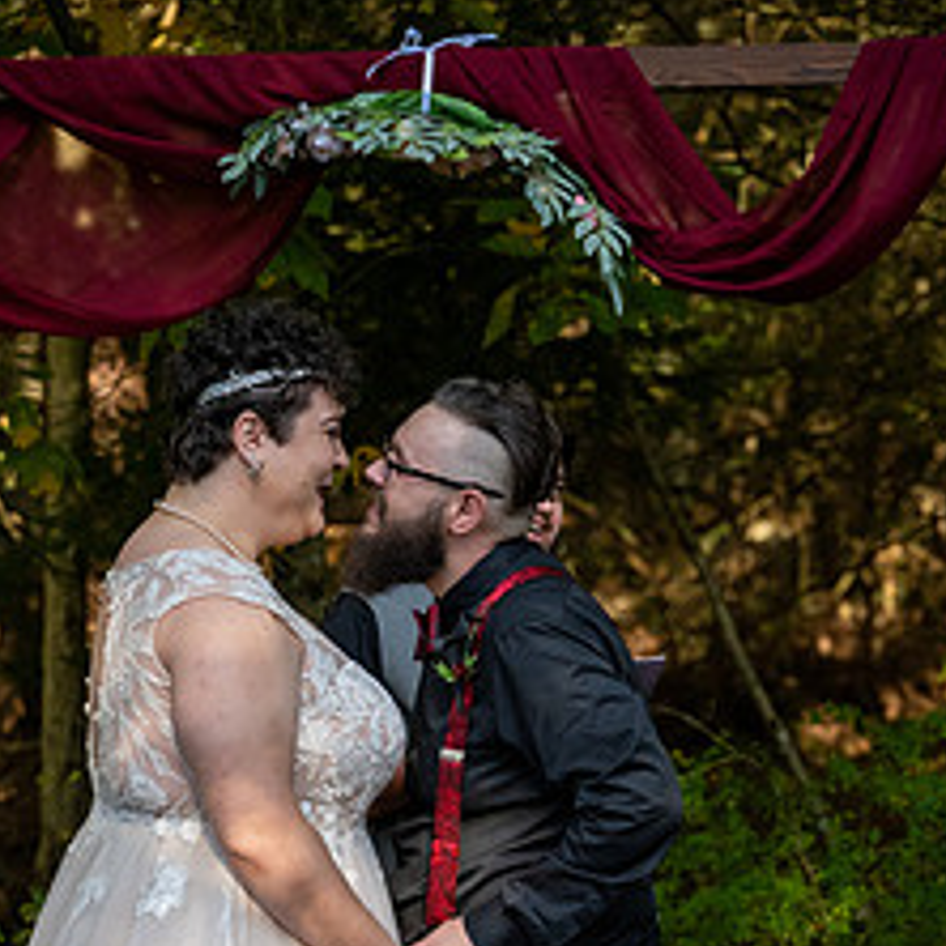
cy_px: 942
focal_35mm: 129
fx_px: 3988
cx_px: 484
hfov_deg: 13.5
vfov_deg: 13.3
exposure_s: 1/6400
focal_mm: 75
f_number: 4
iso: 6400
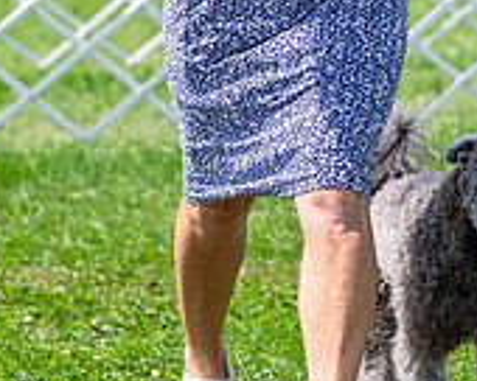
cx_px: 391
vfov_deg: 3.6
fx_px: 6070
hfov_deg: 4.5
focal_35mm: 430
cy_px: -6
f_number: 4.5
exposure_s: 1/1000
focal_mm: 115
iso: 100
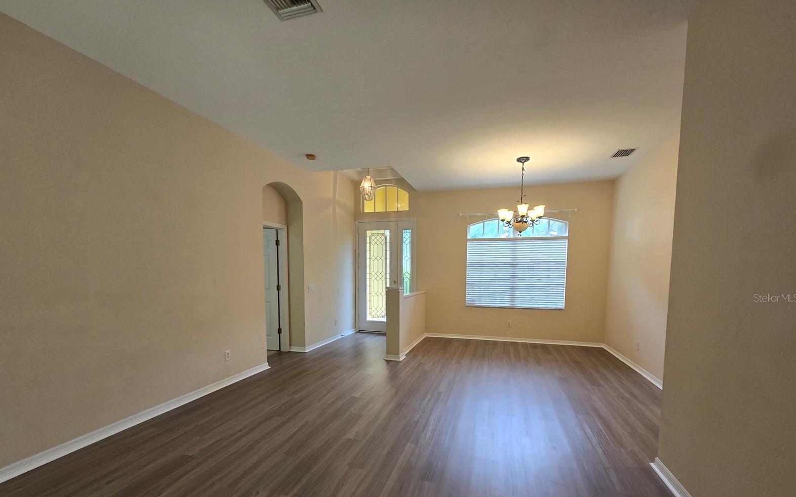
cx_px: 397
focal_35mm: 14
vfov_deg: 77.7
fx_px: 304
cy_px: 297
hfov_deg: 105.3
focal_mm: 2.2
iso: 125
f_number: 2.2
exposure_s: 1/60
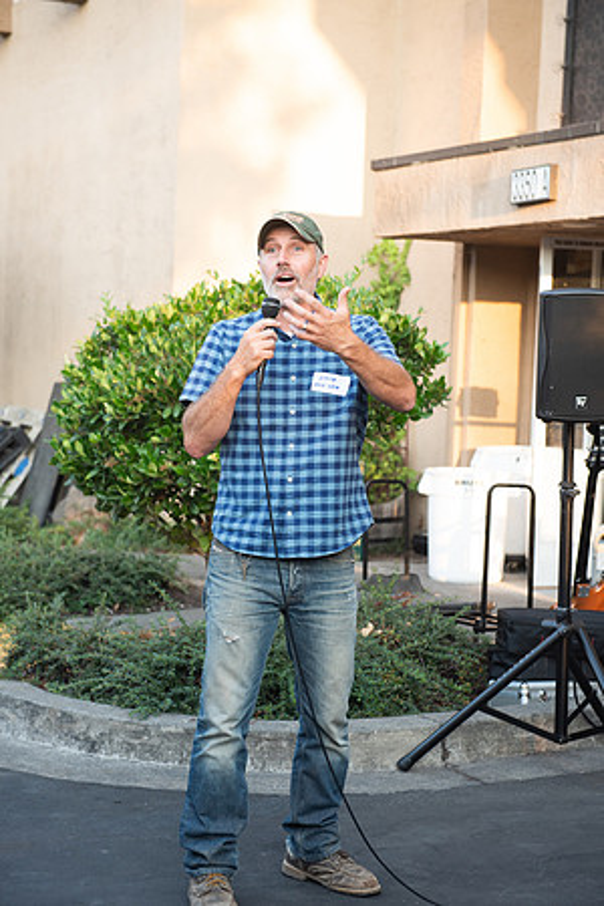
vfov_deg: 28.8
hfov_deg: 19.5
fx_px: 1762
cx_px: 302
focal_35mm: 70
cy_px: 453
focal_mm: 70
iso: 400
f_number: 4
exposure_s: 1/125
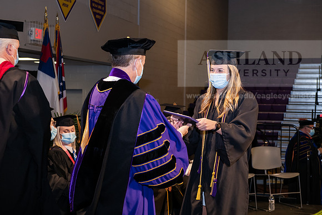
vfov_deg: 20.6
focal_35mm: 66
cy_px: 108
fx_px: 590
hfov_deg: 30.5
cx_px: 161
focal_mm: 66
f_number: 6.3
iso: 1600
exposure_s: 1/200
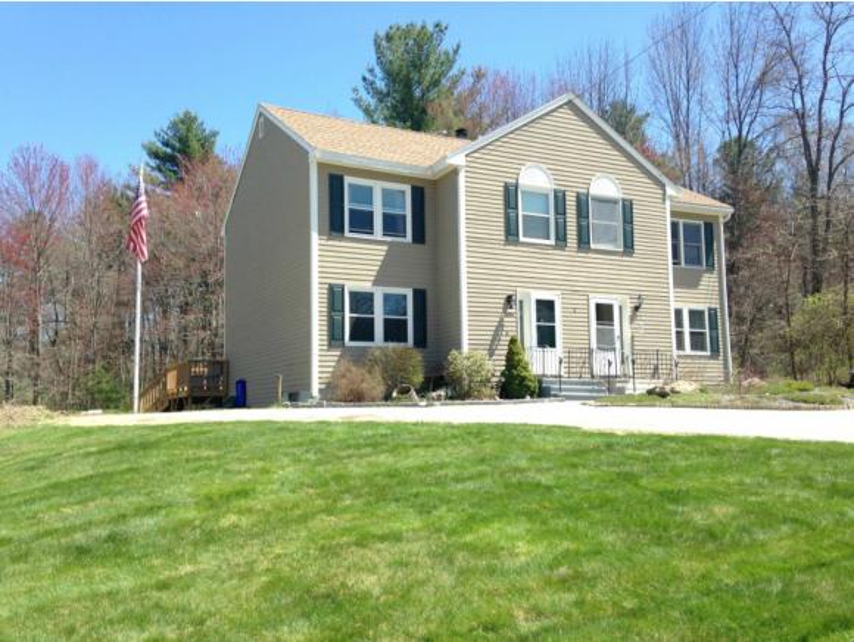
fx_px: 815
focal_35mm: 33
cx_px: 427
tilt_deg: +5.2
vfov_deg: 43.0
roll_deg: +0.1
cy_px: 321
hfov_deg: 55.3
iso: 50
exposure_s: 1/616
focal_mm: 4.12
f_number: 2.4
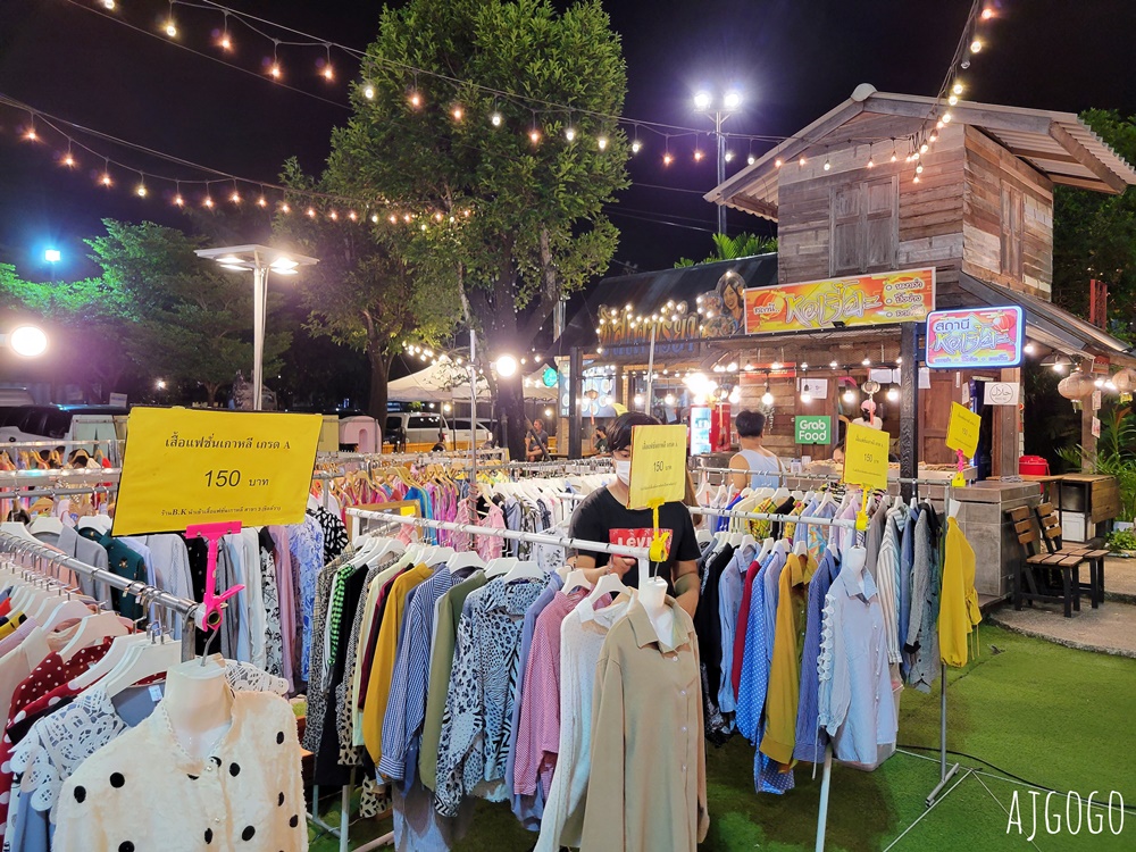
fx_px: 853
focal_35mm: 26
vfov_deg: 53.1
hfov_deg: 67.3
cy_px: 426
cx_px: 568
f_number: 1.8
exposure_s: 1/50
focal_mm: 5.4
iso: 200
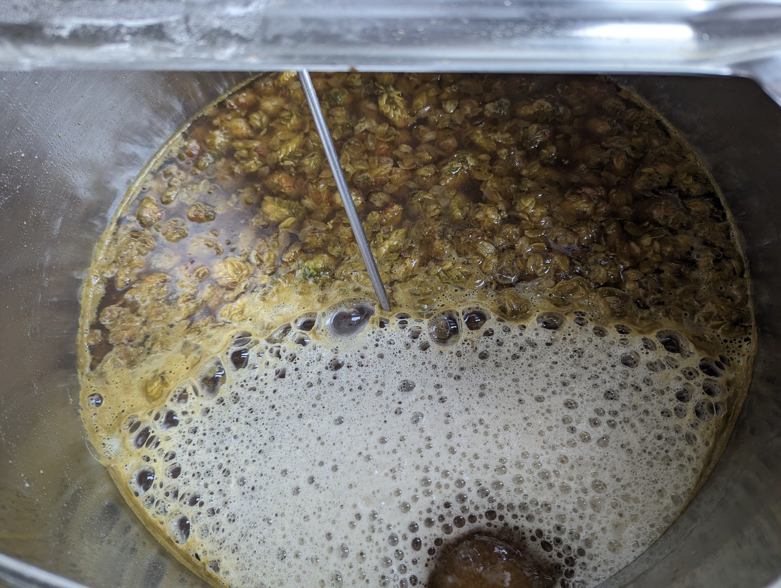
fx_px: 542
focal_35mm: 24
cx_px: 390
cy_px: 294
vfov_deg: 56.9
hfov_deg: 71.5
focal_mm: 6.81
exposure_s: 1/164
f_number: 1.85
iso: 166
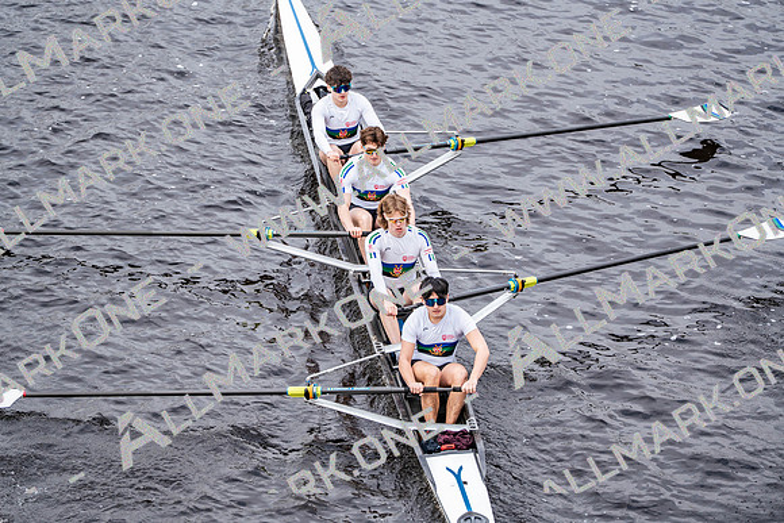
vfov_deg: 6.9
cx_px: 392
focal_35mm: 200
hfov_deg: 10.3
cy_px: 262
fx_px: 4356
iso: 400
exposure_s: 1/2000
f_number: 2.8
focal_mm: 200
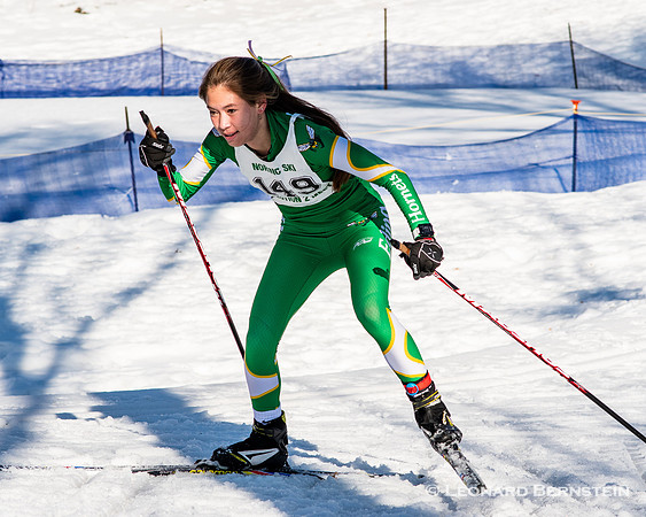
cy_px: 254
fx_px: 2797
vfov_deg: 10.5
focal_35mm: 146
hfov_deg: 13.2
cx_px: 326
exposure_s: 1/2000
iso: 400
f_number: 6.3
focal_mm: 85
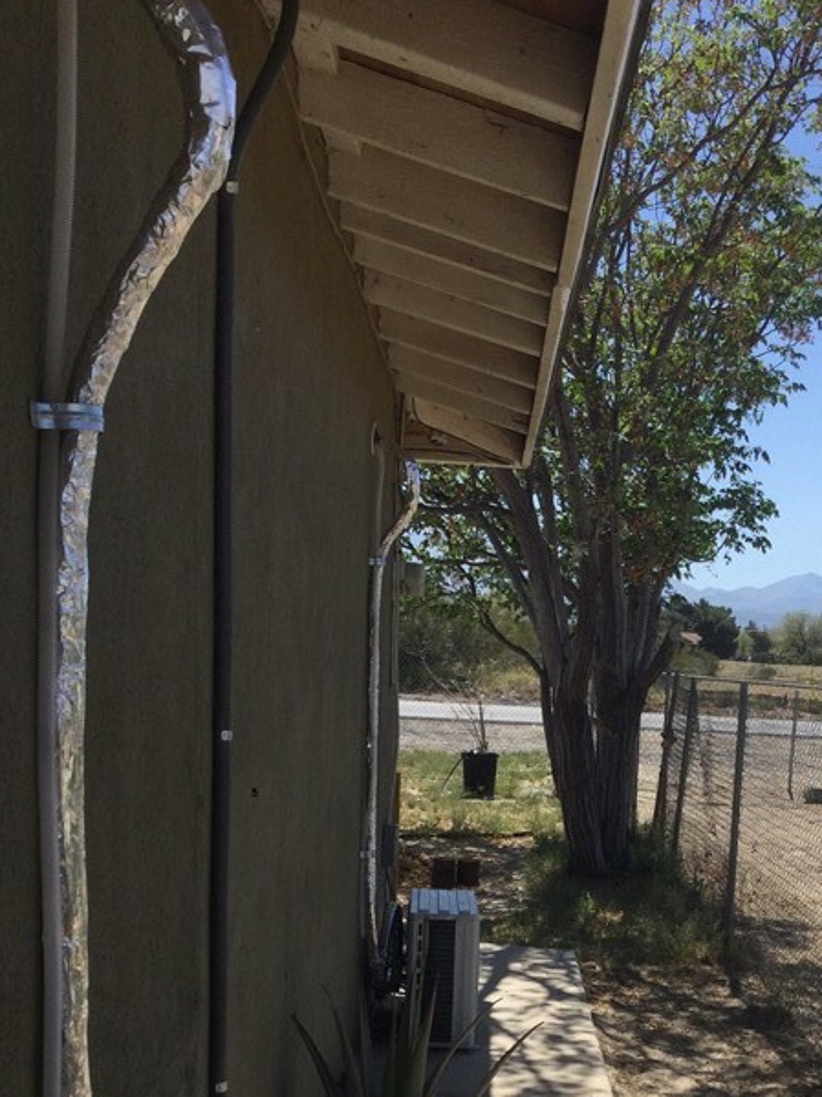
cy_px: 918
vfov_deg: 34.8
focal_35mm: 53
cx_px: 588
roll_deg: -1.3
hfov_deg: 27.2
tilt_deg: -8.9
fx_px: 1679
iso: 25
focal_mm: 3.3
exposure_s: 1/1538
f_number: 2.4
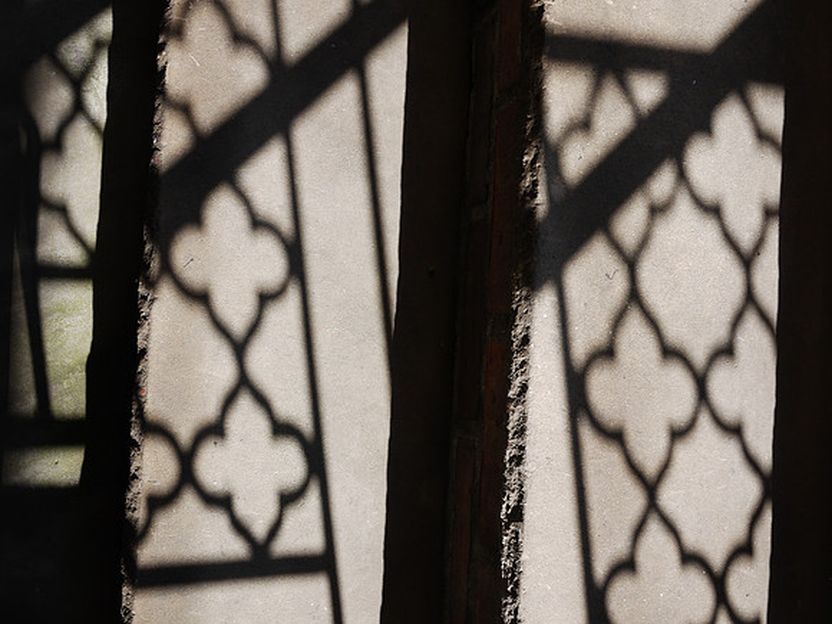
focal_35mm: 40
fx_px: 961
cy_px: 312
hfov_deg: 46.8
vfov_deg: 36.0
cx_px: 416
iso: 100
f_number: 7.1
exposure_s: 1/125
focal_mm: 20
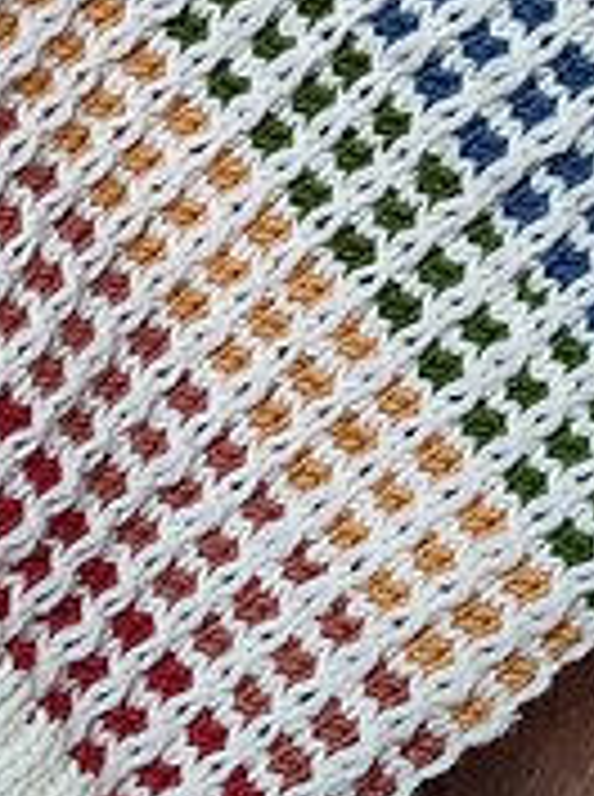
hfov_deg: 16.8
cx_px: 153
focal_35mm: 87
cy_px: 193
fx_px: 1998
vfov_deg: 22.3
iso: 171
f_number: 1.89
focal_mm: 5.89
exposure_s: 1/50
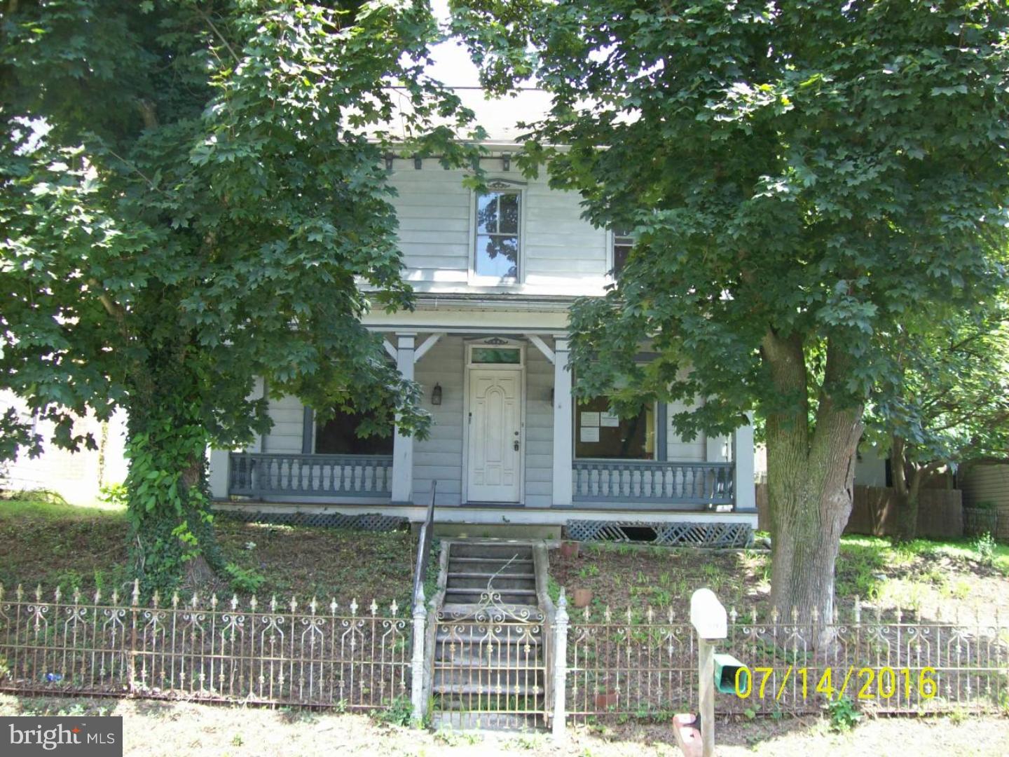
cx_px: 504
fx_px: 1049
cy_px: 378
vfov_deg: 39.7
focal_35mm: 36
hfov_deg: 51.4
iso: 80
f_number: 2.7
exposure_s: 1/147
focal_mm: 6
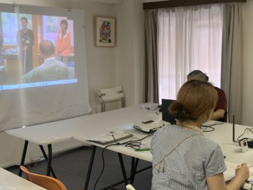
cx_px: 177
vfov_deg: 30.9
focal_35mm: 47
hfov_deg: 39.7
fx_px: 344
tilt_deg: -8.3
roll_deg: +0.4
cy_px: 89
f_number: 1.8
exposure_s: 1/50
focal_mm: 4.25
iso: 64
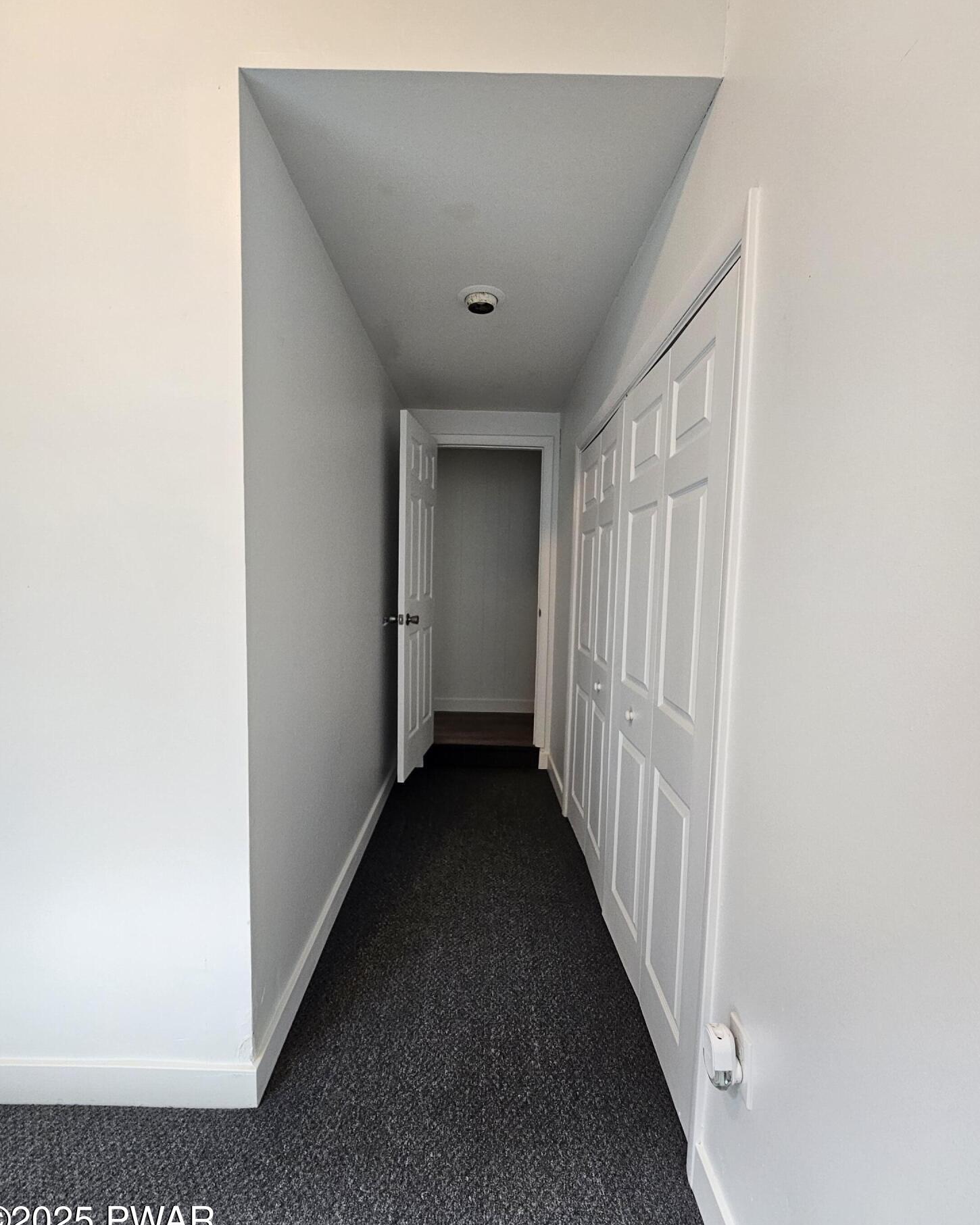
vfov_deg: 100.7
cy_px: 607
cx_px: 485
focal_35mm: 14
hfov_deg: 88.0
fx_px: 508
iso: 160
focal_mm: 2.2
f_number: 2.2
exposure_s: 1/60
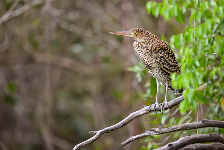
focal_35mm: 474
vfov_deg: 2.9
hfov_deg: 4.3
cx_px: 109
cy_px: 72
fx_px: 2952
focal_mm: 400
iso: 5000
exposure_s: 1/80
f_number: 2.8
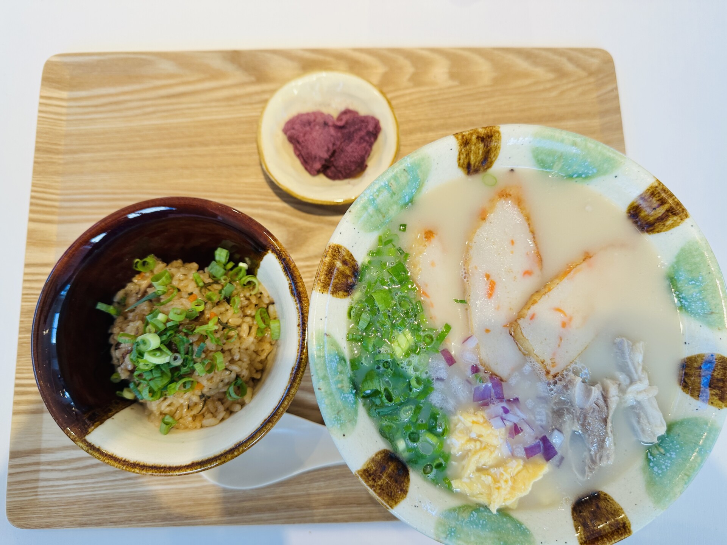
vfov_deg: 56.8
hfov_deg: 71.6
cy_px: 272
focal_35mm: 24
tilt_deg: -80.2
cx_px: 364
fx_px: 504
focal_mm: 6.86
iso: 80
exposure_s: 1/422
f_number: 1.78
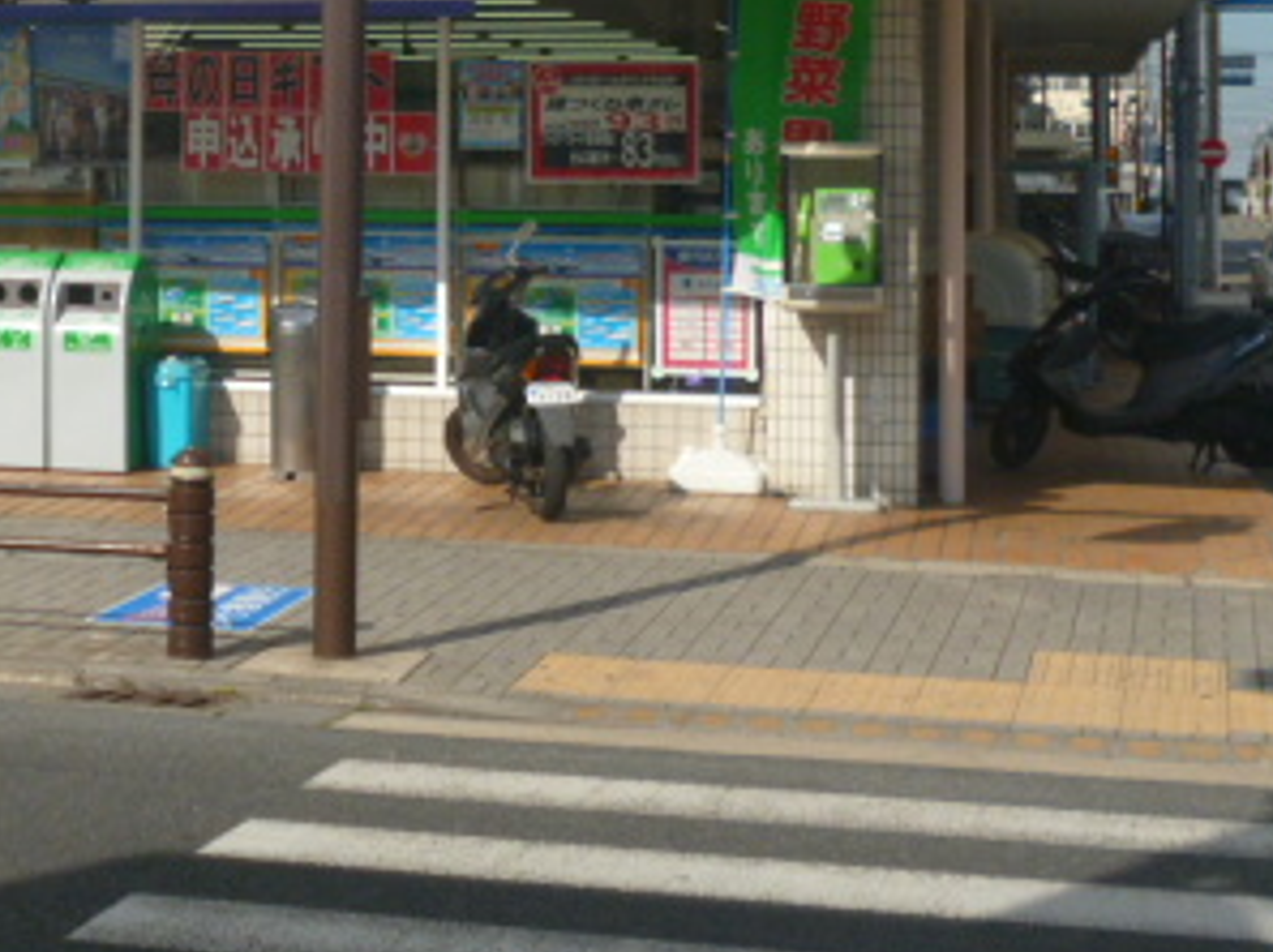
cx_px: 99
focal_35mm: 82
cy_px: -17
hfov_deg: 23.2
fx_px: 3012
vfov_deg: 17.5
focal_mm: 6.8
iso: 100
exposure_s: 1/125
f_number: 10
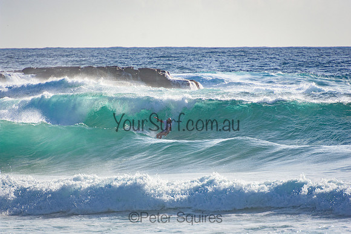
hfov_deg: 3.4
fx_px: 5851
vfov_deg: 2.3
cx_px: 176
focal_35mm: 600
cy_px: 117
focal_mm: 400
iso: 280
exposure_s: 1/2000
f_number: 5.6
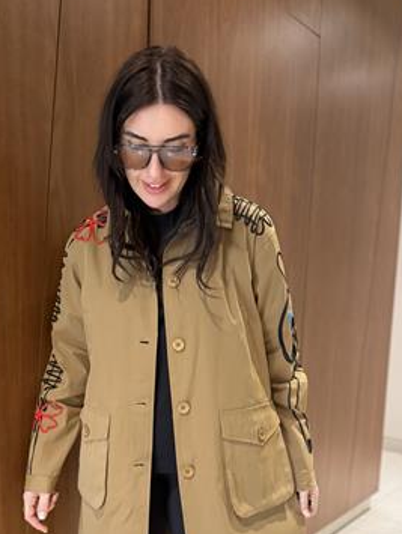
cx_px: 164
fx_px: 556
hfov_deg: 39.6
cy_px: 377
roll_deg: -1.2
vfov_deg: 49.9
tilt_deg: -8.2
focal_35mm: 36
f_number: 1.78
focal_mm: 6.76
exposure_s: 1/50
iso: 800
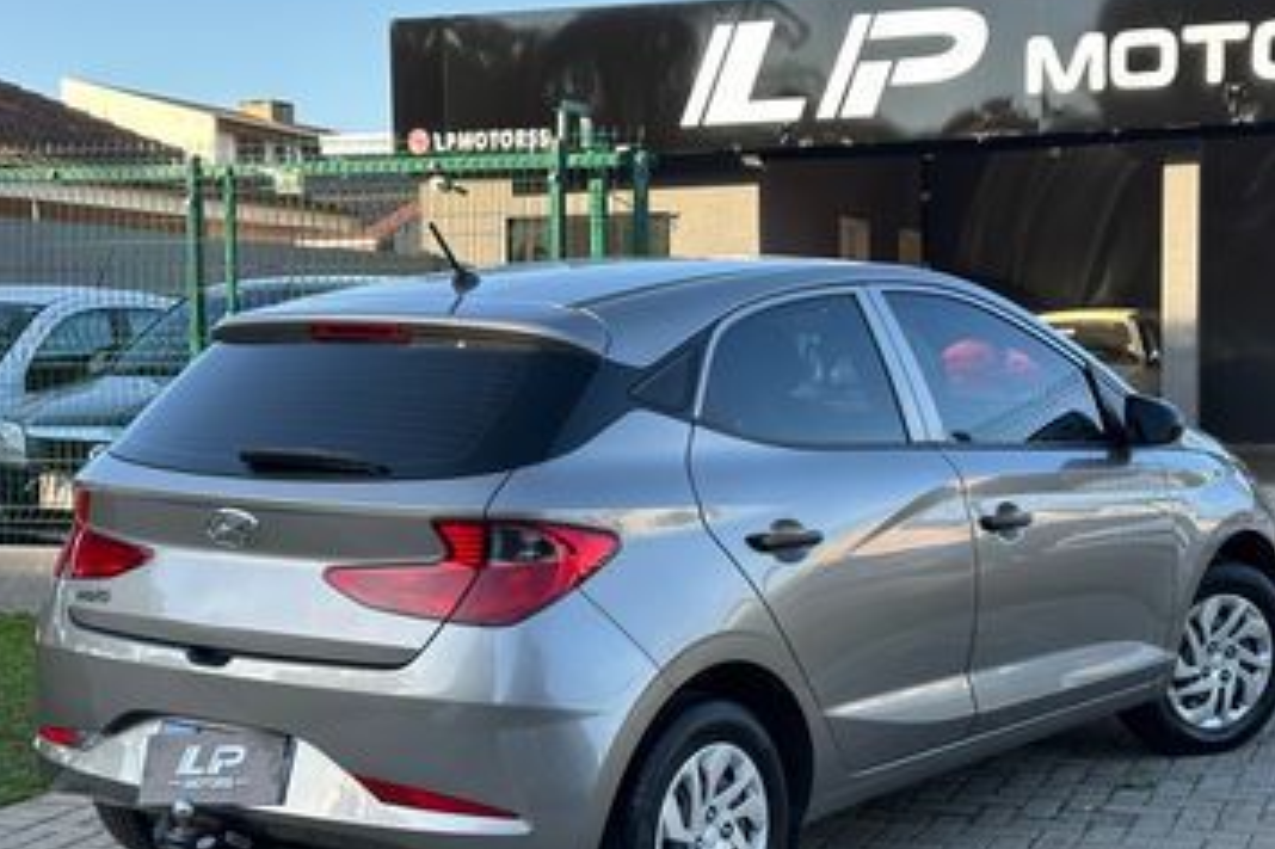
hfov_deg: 30.5
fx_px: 2336
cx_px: 666
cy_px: 523
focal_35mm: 66
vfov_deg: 20.6
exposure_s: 1/580
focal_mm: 6.86
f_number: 1.78
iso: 64
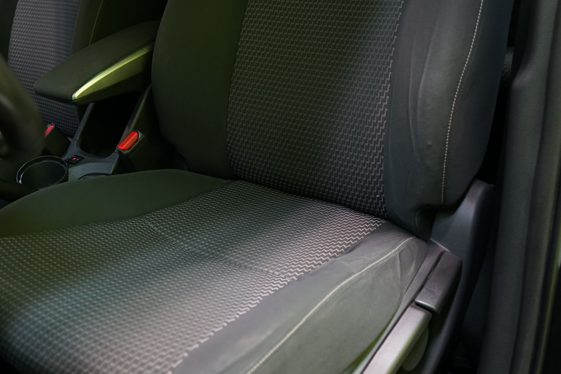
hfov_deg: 45.0
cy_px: 128
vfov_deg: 31.0
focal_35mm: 43
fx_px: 670
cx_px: 202
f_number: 3.5
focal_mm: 28
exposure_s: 1/30
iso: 800
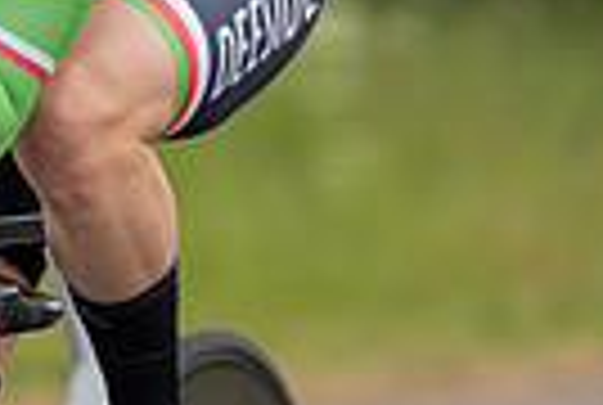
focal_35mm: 691
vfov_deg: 2.0
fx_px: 11600
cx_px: -261
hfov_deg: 3.0
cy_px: 20
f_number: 3.2
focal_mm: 160
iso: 200
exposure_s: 1/1250
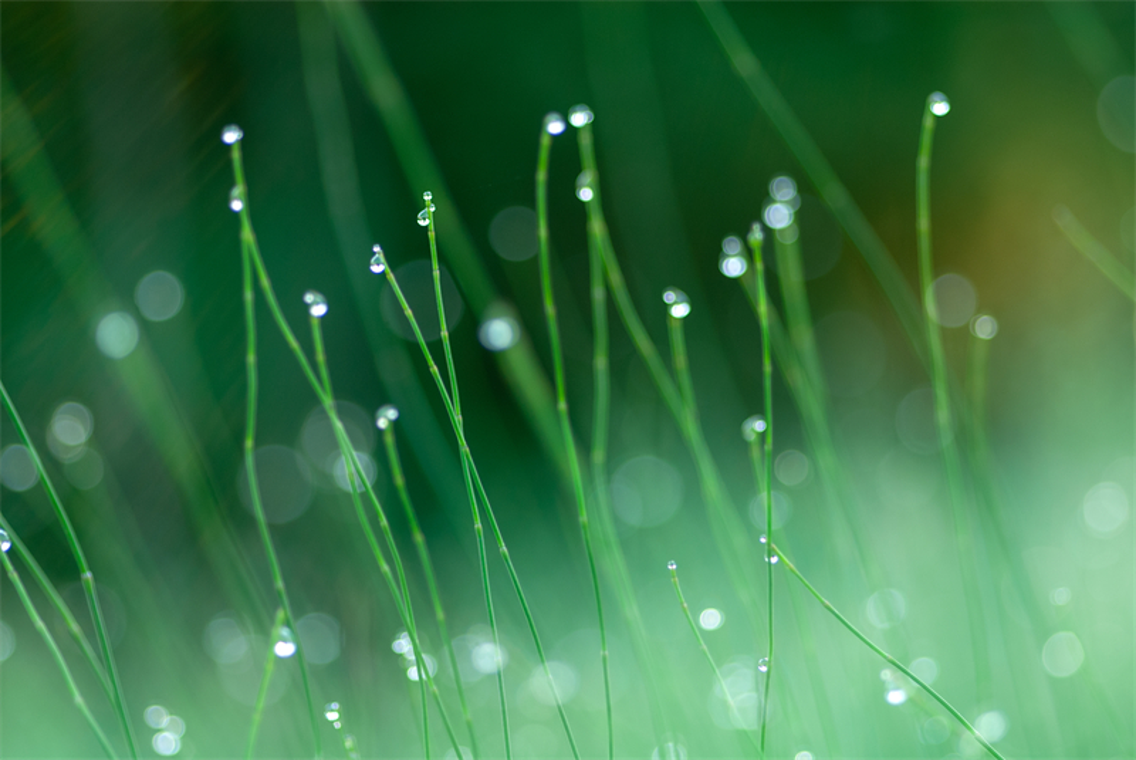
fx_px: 4974
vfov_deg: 8.7
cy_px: 380
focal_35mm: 158
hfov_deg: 13.0
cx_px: 568
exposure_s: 1/60
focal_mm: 105
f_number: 2.8
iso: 100
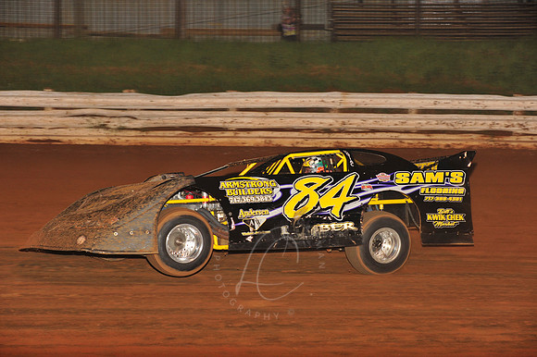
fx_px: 1670
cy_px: 178
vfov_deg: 12.2
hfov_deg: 18.3
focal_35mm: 112
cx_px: 268
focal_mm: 112
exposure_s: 1/320
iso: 800
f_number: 6.3
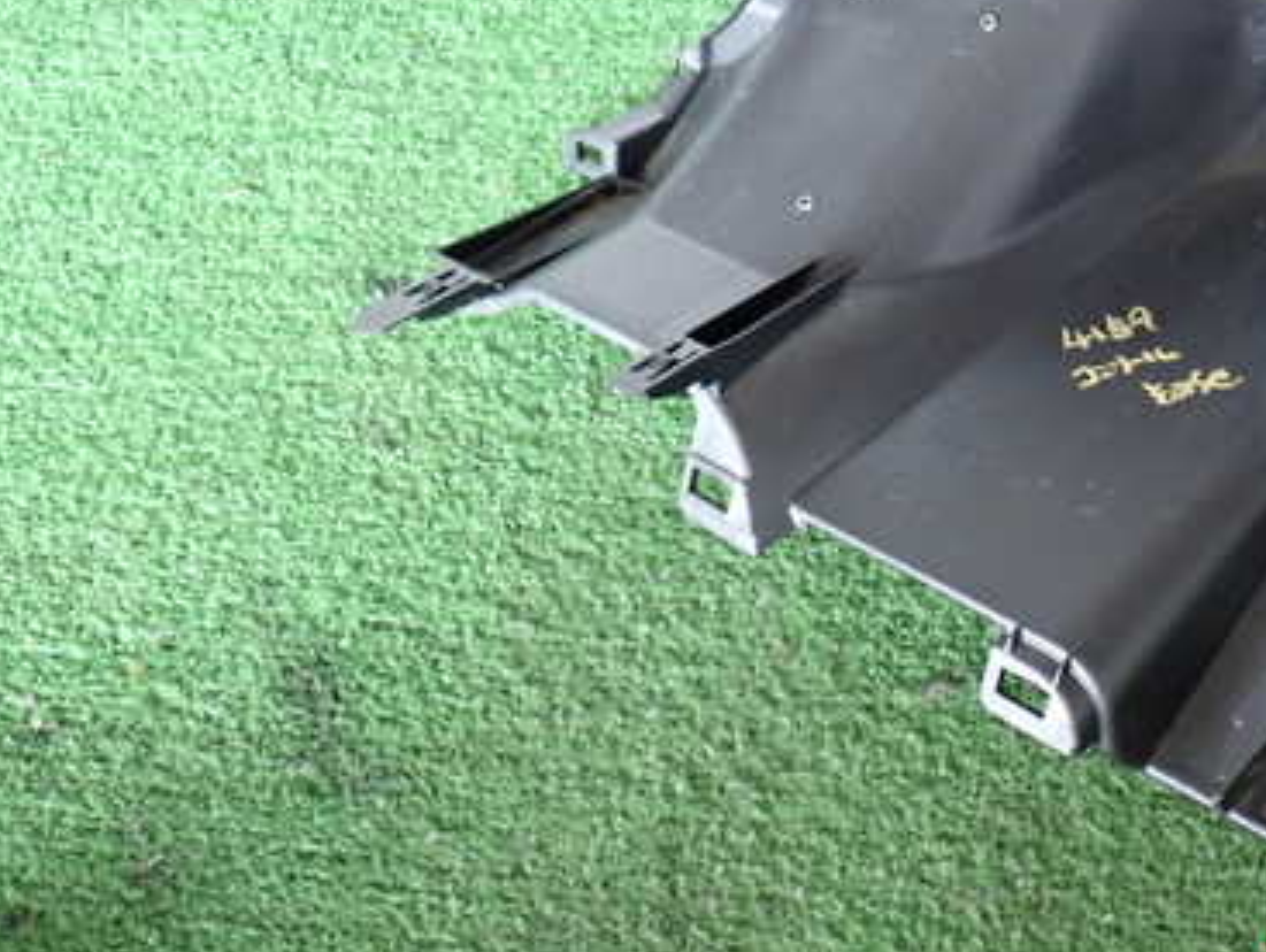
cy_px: 228
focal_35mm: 49
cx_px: 1018
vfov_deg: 29.2
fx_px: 1794
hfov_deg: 37.4
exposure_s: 1/30
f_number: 2.3
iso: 320
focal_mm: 5.4
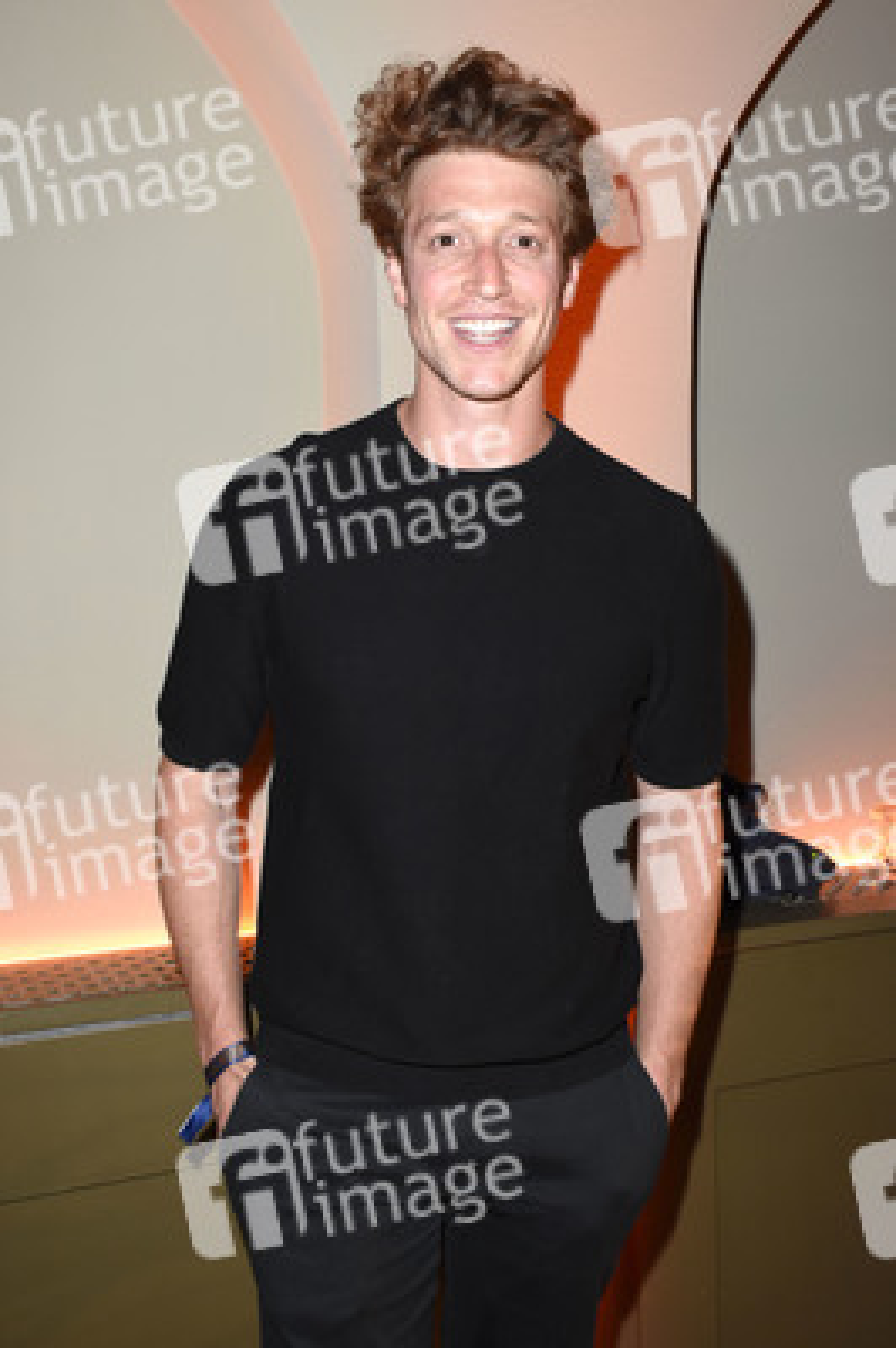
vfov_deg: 48.0
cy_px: 674
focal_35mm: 40
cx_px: 448
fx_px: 1515
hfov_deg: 33.0
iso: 1600
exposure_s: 1/60
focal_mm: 27
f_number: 6.3
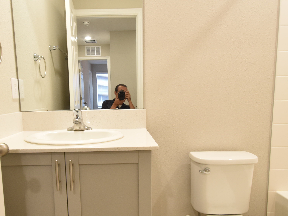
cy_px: 129
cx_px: 126
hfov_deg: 63.2
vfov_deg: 49.5
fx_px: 233
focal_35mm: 28
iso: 800
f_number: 3.5
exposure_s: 1/60
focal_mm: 10
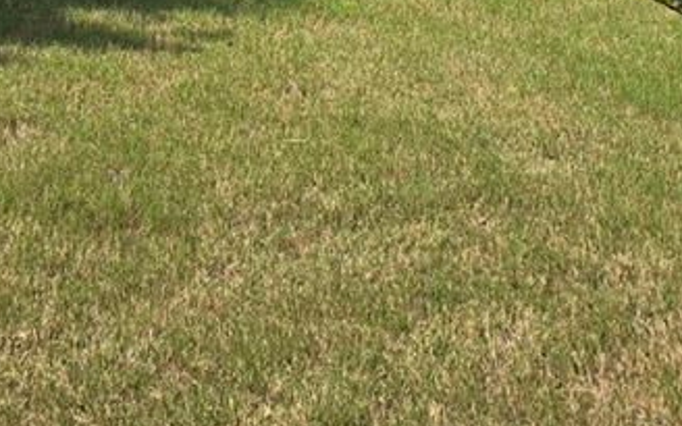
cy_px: -628
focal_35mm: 114
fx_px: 2119
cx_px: 67
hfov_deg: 18.0
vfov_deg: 9.9
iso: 12
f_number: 1.7
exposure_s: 1/682
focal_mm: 6.3
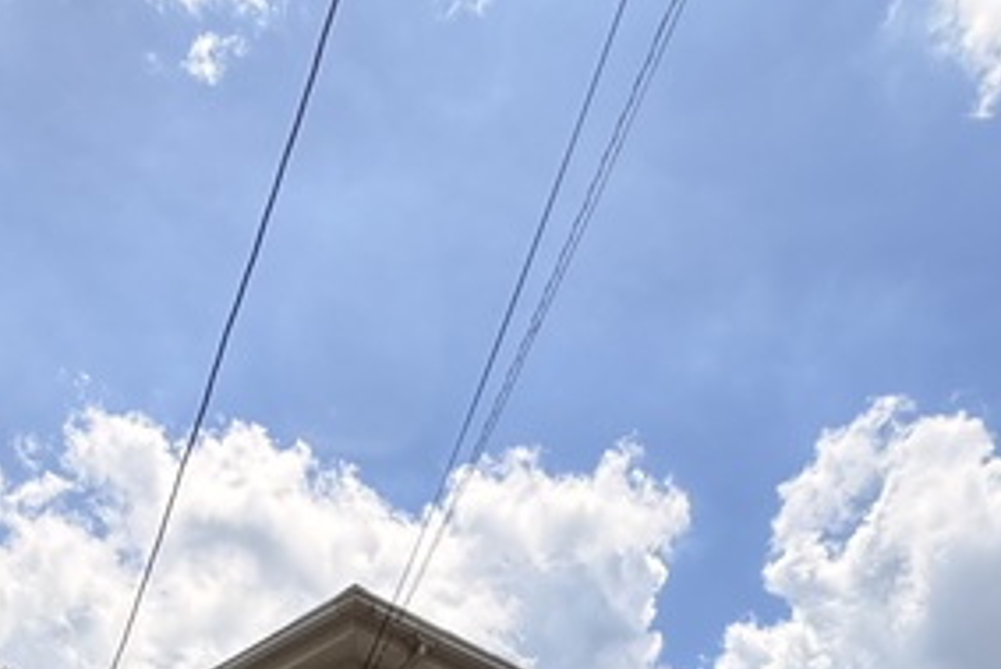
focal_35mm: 49
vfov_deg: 21.5
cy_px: 1090
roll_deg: -0.1
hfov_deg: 39.4
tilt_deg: +10.0
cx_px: 265
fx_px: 1363
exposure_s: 1/1017
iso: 25
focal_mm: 2.22
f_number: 2.2
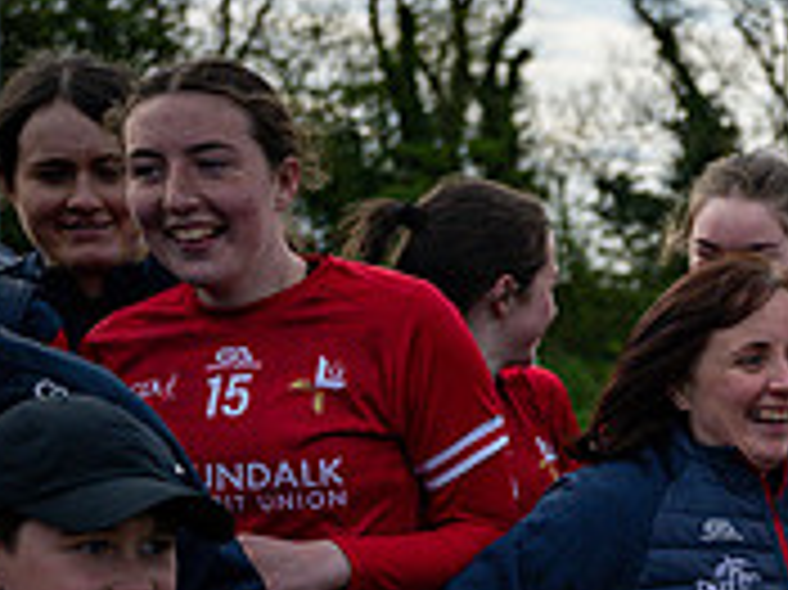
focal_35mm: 118
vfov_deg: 12.4
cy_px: 597
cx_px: 1274
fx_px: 2684
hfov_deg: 15.1
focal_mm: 37
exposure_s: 1/8000
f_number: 2.8
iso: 125
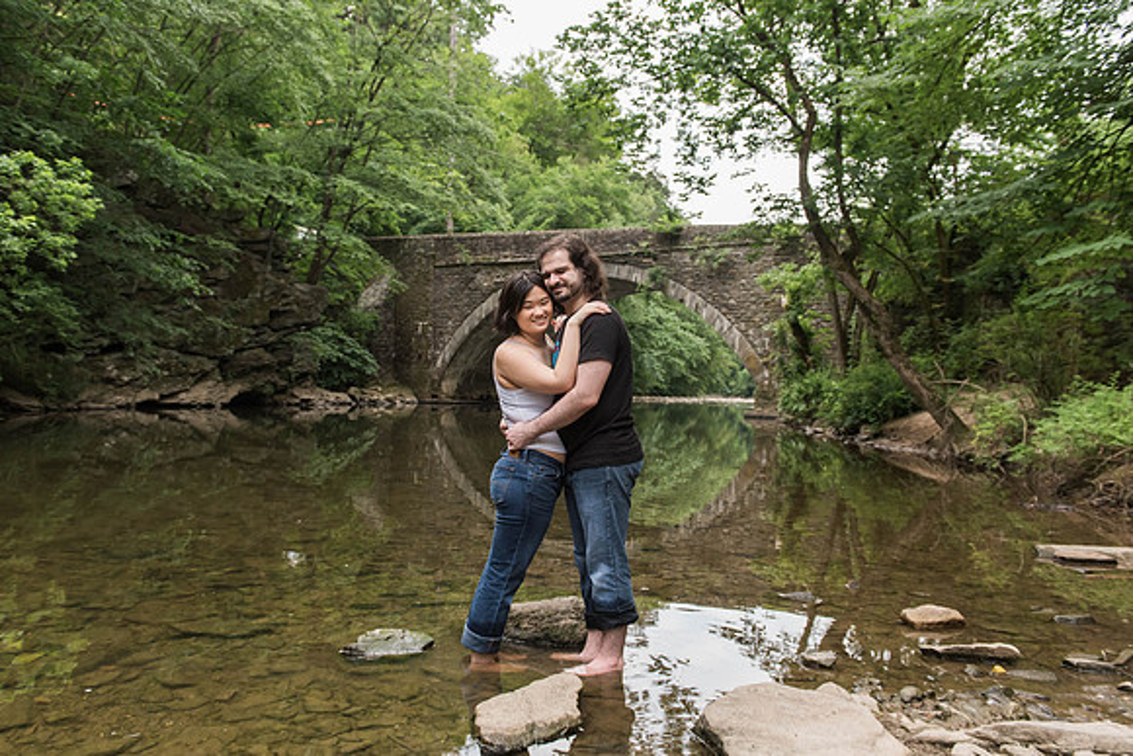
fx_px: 926
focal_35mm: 29
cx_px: 549
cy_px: 378
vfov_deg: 44.4
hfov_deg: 62.9
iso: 1250
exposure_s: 1/160
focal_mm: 27
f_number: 4
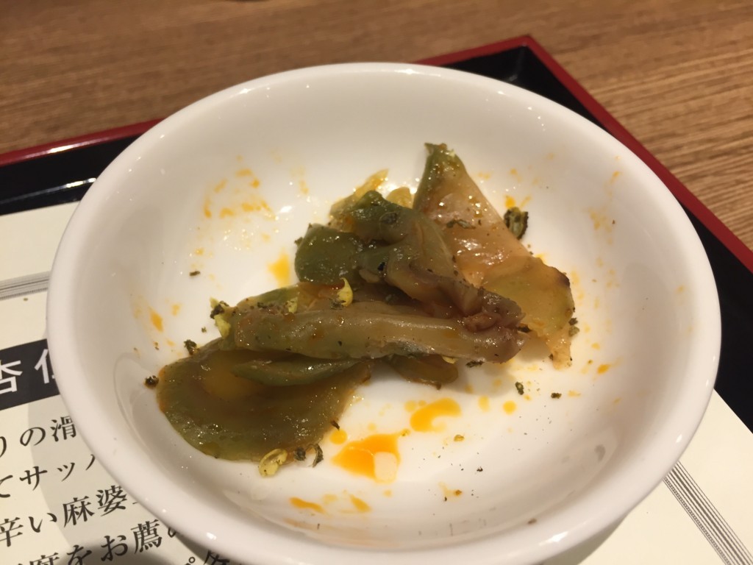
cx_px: 376
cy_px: 282
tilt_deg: -50.0
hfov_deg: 61.7
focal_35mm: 29
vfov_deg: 48.2
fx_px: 631
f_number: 2.2
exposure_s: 1/30
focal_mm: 4.15
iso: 64
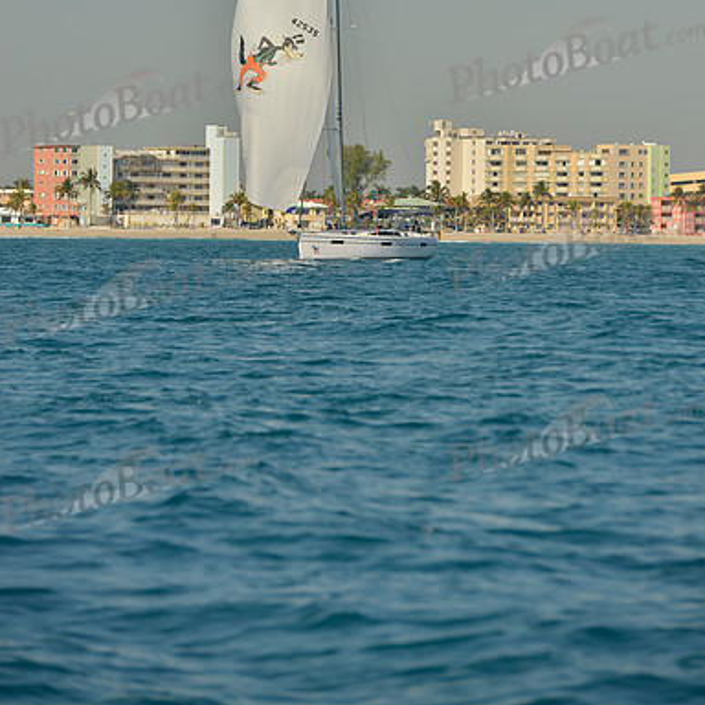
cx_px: 353
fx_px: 5922
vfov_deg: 6.8
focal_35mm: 257
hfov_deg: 6.8
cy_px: 178
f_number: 8
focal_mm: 200
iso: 200
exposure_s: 1/640
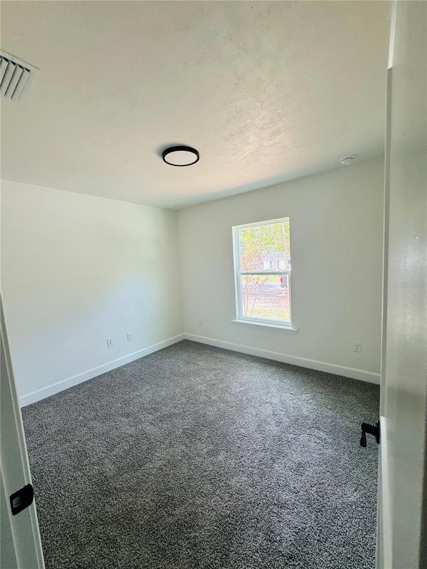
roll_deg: +5.1
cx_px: 214
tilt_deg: -4.9
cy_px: 284
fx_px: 230
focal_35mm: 14
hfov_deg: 85.7
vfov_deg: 102.1
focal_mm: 2.22
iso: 160
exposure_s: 1/120
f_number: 2.2
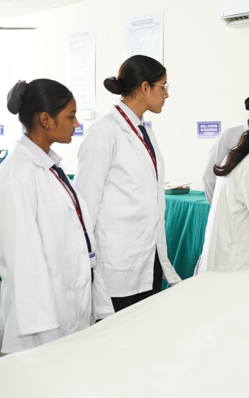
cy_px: 198
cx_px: 292
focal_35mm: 54
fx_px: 587
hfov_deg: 22.3
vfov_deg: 37.5
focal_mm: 35
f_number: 3.5
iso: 2000
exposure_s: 1/125
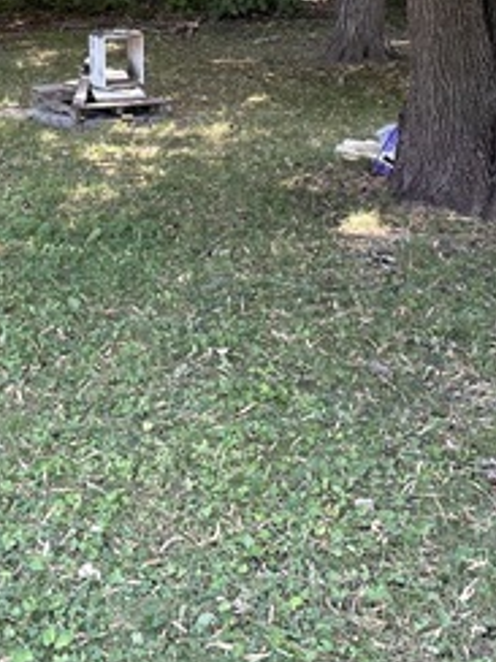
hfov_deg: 20.3
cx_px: 58
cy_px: 33
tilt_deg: -8.0
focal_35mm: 71
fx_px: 1356
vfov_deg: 26.2
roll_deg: +0.5
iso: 125
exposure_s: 1/231
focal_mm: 5.96
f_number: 1.6
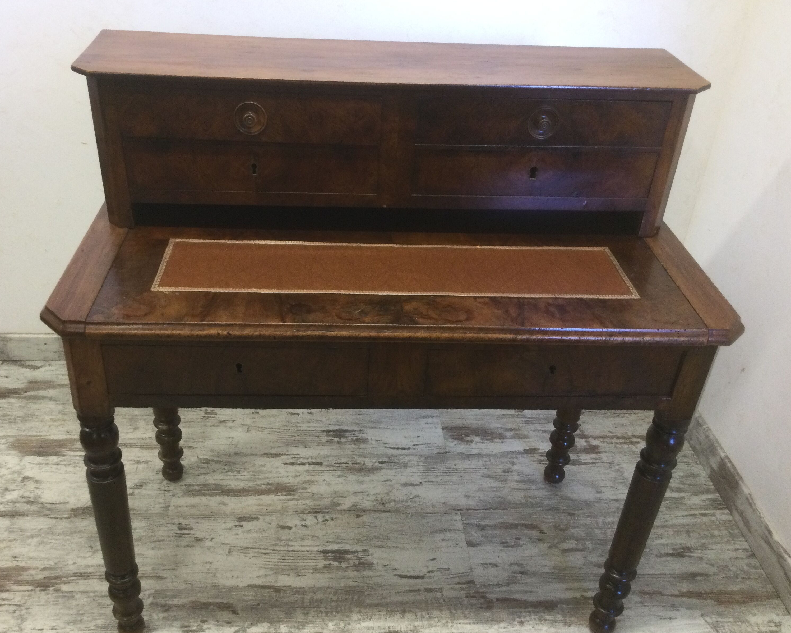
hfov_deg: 54.2
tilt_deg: -34.7
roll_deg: -4.3
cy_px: 322
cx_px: 364
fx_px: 772
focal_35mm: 33
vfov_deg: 44.5
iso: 125
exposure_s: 1/33
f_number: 2.4
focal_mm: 3.3
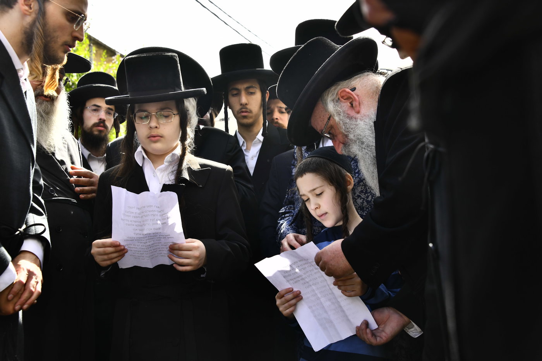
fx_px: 753
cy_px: 180
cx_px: 271
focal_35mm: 50
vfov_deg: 27.0
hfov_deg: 39.6
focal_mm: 50
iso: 250
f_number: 6.3
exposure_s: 1/250
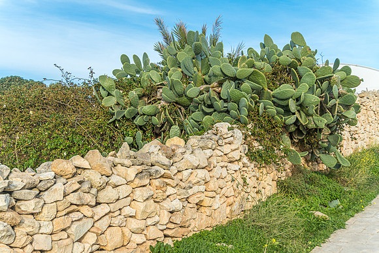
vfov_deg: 27.3
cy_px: 126
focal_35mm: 50
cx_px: 190
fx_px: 521
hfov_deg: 40.0
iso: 400
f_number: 5.6
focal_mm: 33
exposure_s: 1/500
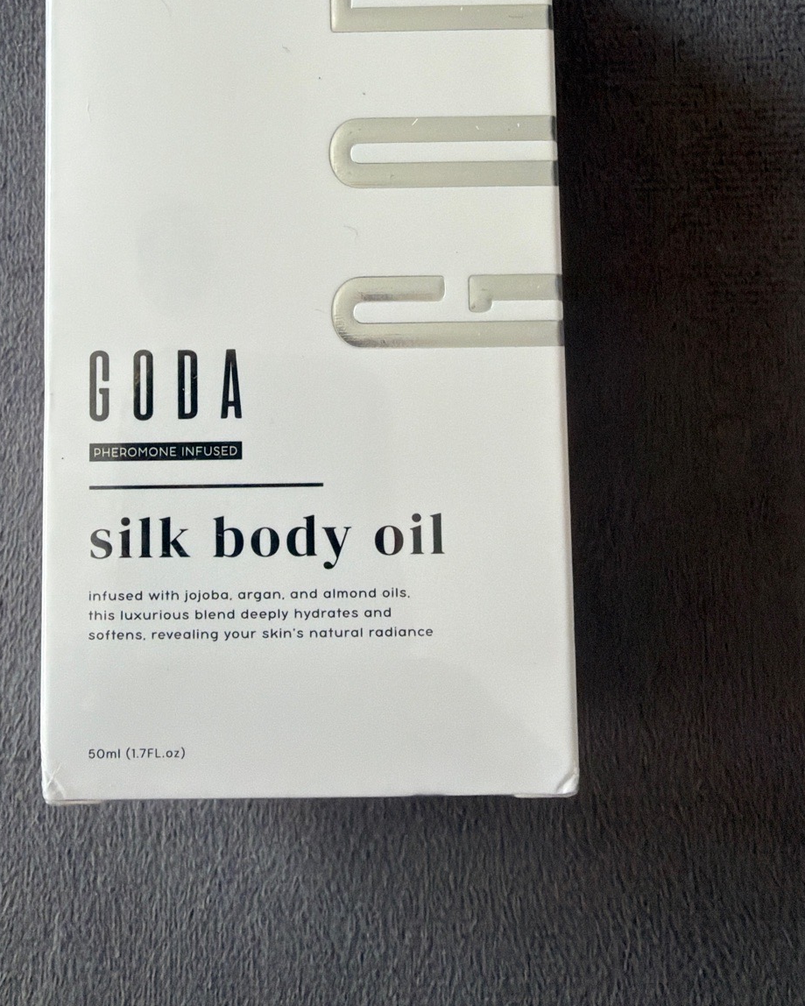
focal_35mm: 34
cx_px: 328
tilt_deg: -85.2
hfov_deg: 43.2
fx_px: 1012
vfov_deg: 51.8
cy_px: 334
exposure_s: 1/121
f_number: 2.2
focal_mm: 2.22
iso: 100
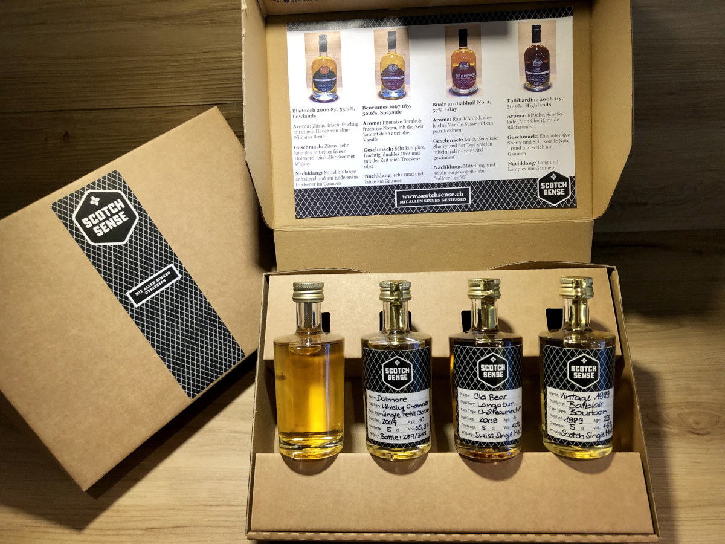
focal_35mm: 28
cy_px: 272
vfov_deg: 49.7
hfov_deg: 63.4
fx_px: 586
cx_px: 362
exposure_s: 1/33
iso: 40
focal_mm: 3.99
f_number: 1.8
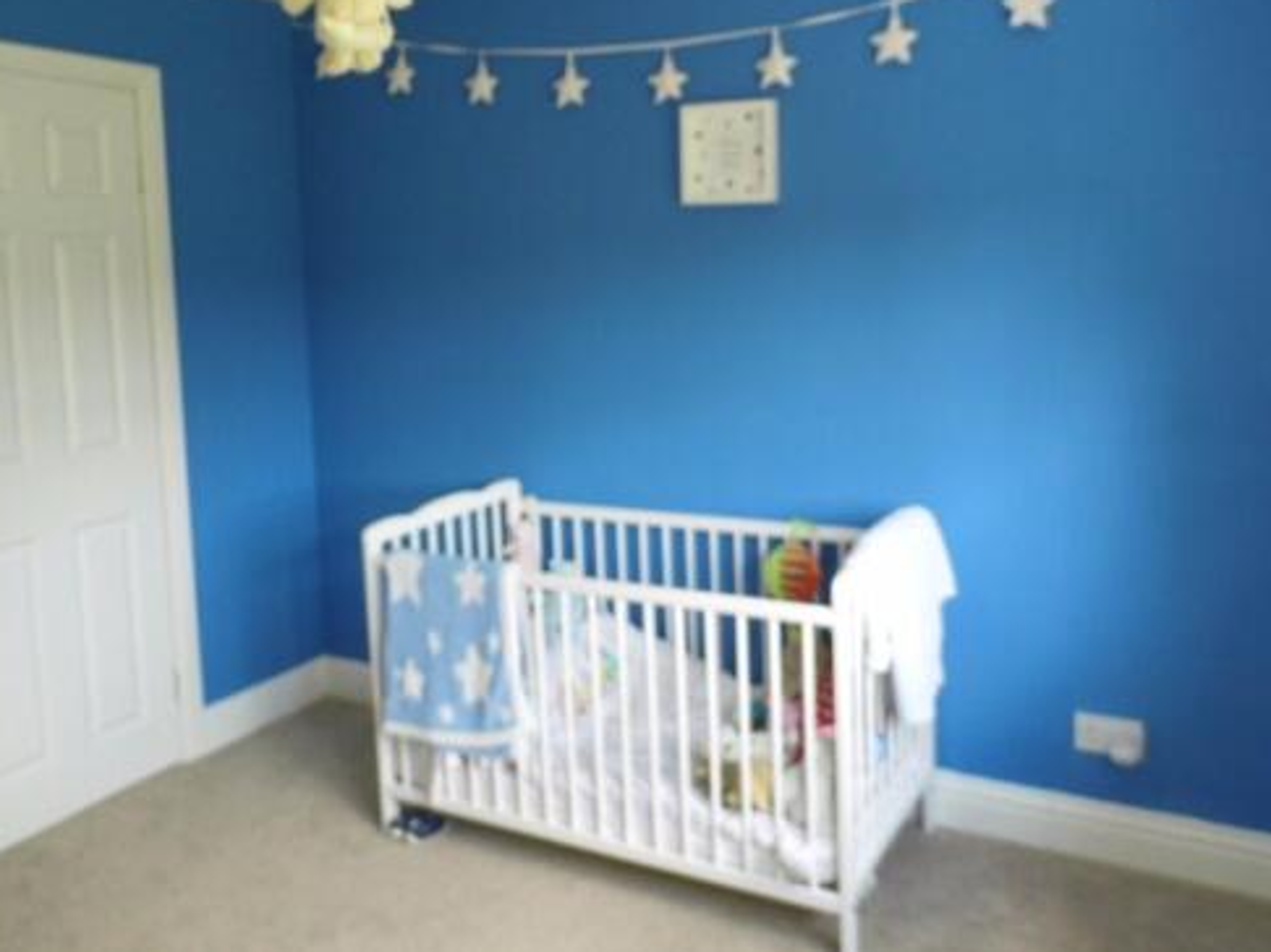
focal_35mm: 30
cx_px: 616
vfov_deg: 46.5
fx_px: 1101
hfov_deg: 60.0
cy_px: 388
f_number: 3.1
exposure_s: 1/60
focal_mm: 4.5
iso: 100
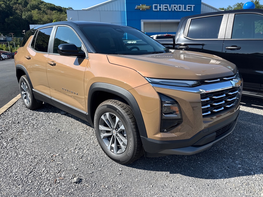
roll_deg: +2.3
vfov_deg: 56.8
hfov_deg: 71.6
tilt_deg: -13.9
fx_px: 182
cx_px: 132
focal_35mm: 24
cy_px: 98
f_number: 1.78
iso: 80
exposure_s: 1/2611
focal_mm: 6.76
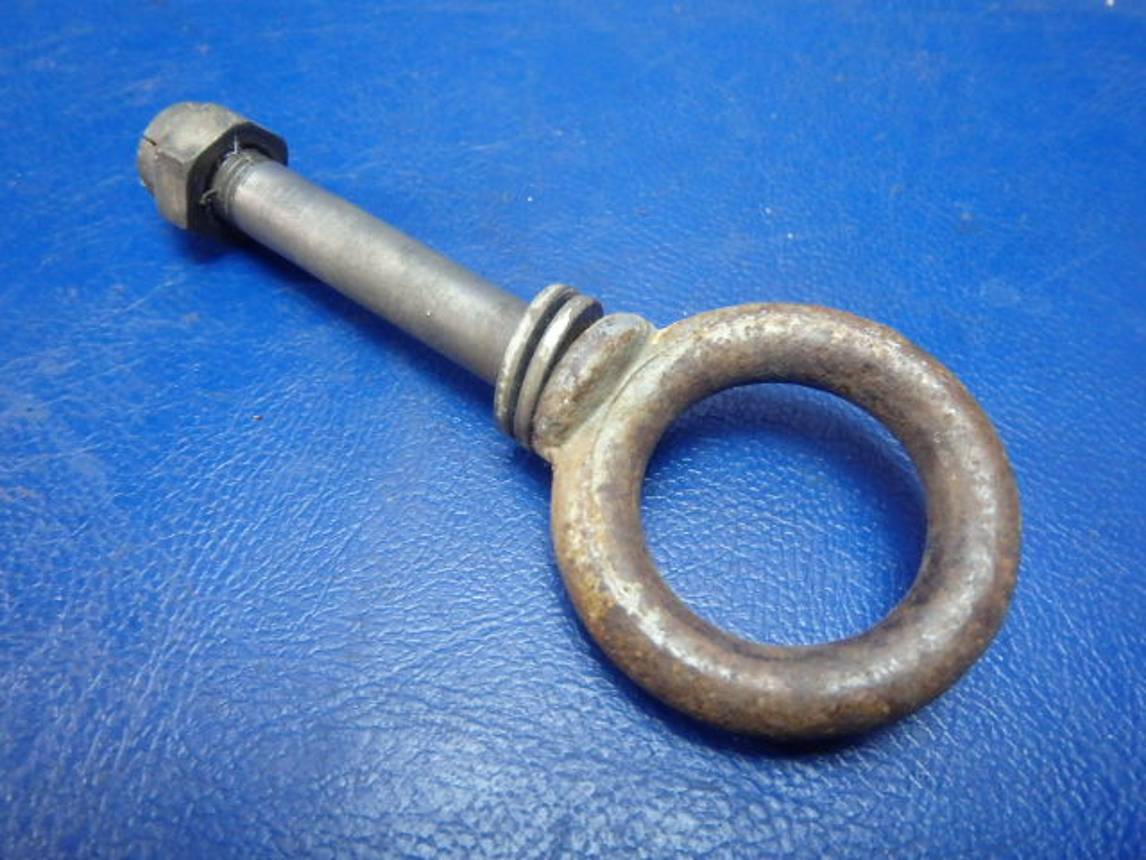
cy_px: 430
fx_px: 927
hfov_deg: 63.4
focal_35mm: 28
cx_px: 573
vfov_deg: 49.7
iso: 640
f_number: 3.9
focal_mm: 5
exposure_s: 1/30
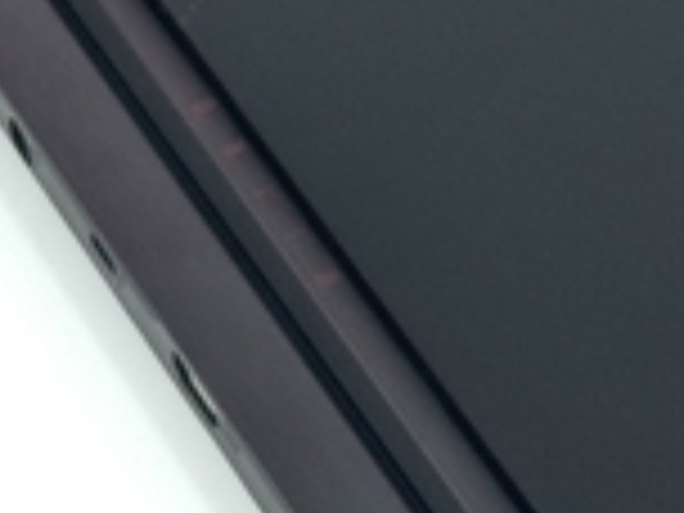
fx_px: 4979
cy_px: -230
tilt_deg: -40.5
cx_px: 860
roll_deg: +1.9
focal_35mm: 252
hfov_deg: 7.8
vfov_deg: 5.8
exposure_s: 1/121
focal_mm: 6.76
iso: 64
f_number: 1.78
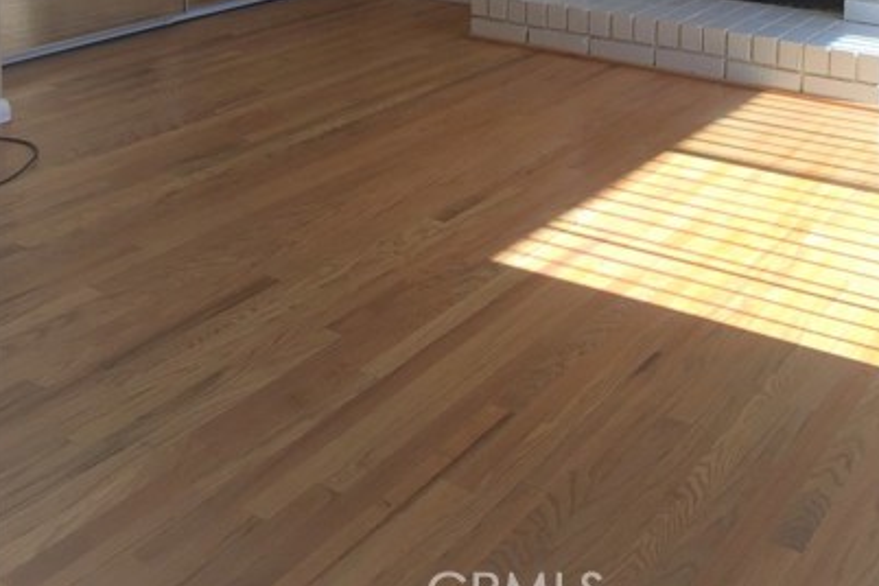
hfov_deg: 41.0
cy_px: -77
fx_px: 1172
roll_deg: +0.4
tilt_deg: -9.4
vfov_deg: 25.7
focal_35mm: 48
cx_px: 516
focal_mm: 4.15
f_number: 2.2
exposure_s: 1/430
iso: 32
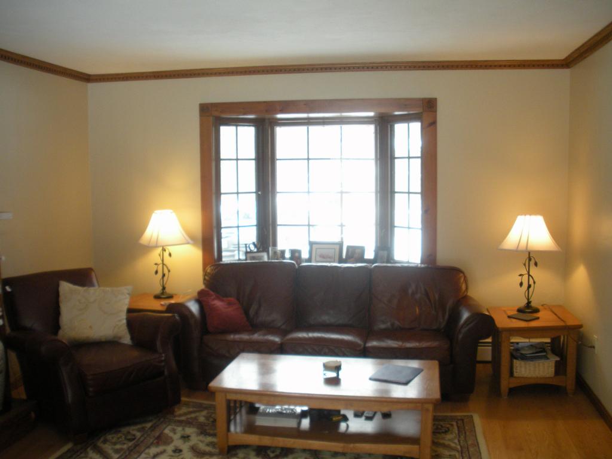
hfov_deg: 52.6
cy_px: 230
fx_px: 619
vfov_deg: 40.7
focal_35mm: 35
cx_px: 306
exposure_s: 1/42.7
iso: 280
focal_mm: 6.3
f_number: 3.5
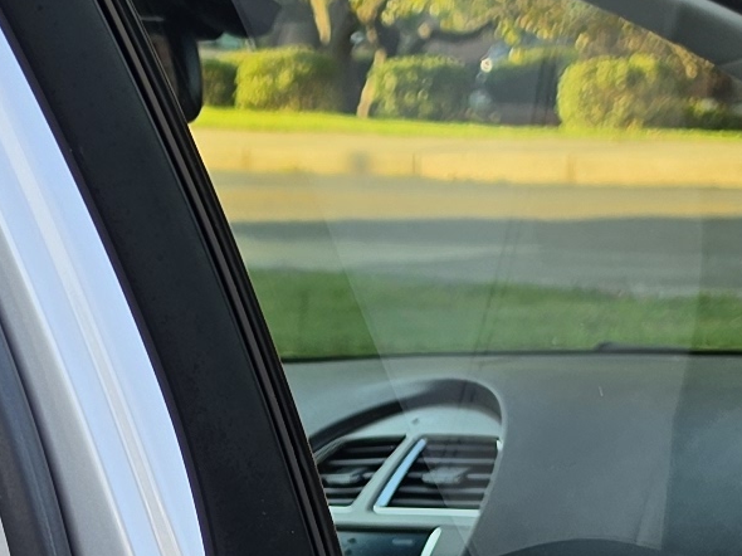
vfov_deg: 9.2
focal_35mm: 156
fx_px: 3343
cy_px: 928
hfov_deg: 12.5
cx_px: -25
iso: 12
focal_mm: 6.5
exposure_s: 1/120
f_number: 1.4
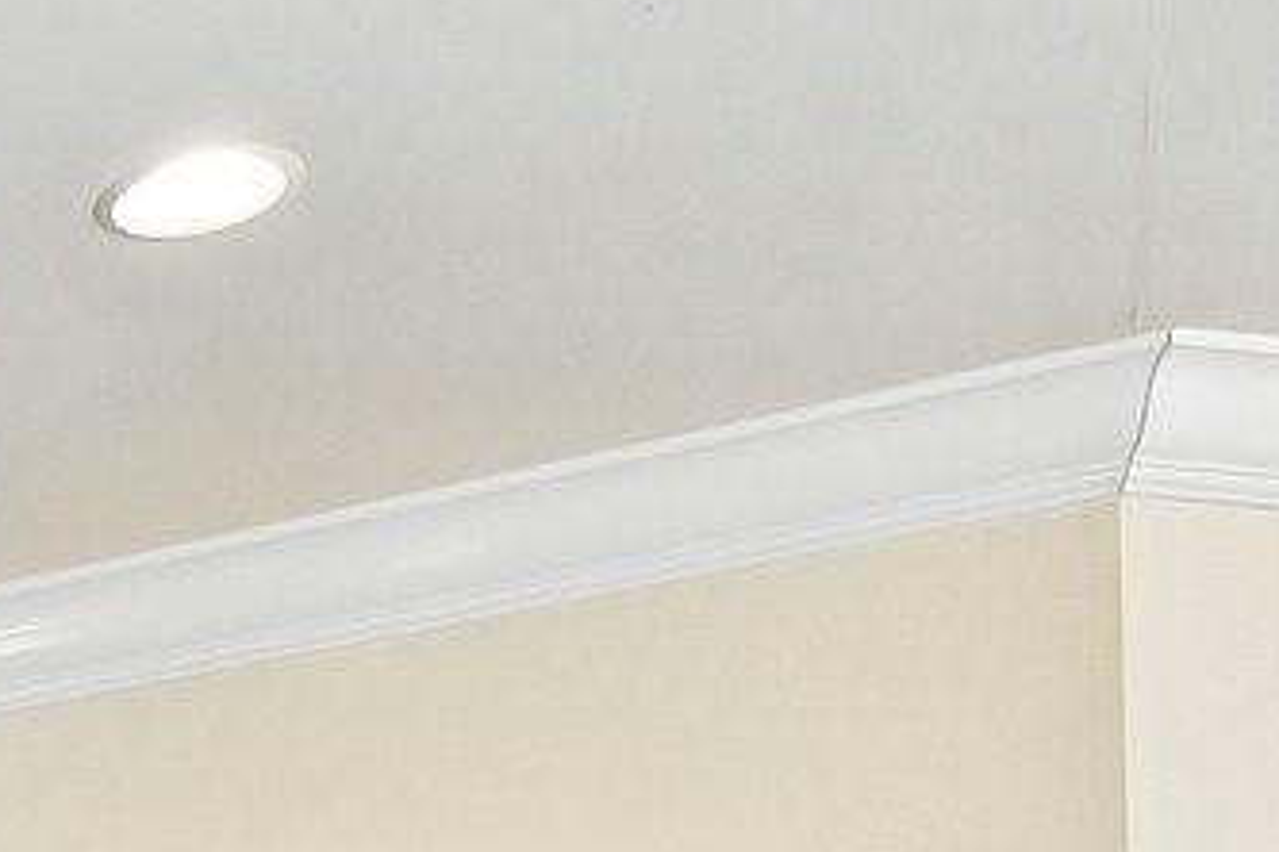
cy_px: 1760
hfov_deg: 17.8
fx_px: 3055
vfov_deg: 13.4
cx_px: -1160
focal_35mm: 86
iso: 360
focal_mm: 14
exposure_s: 1/15
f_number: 8
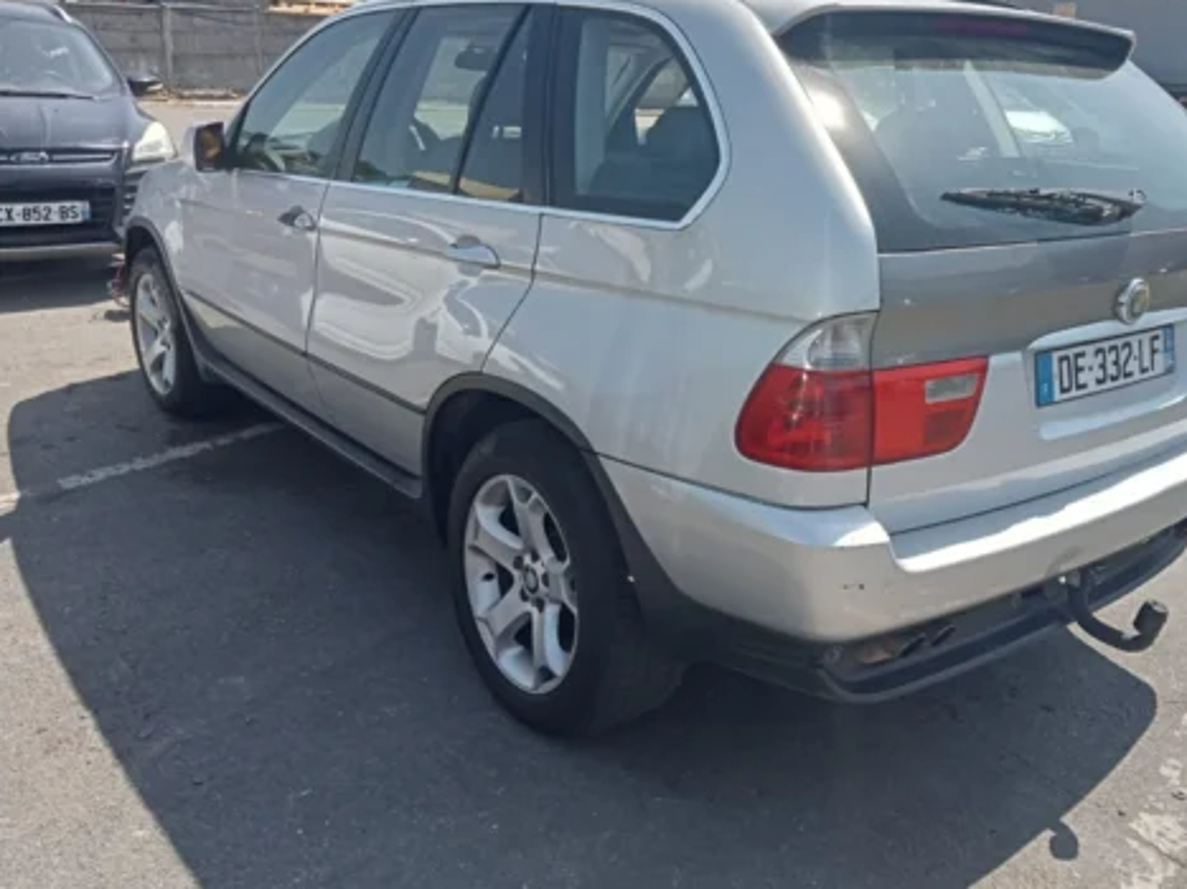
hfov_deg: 50.9
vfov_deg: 39.4
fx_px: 1234
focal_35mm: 36
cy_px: 343
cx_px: 732
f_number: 2.2
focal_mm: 3.46
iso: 100
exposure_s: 1/820
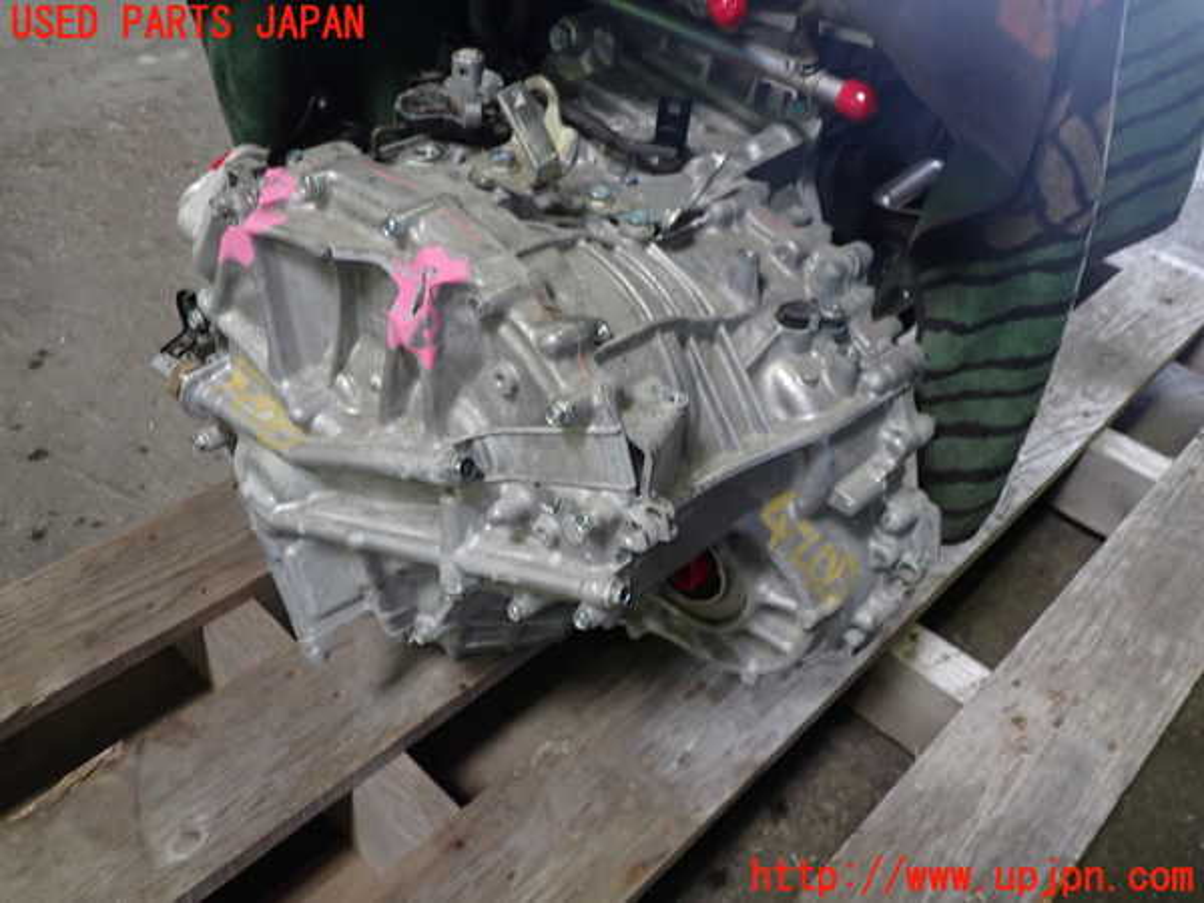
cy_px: 452
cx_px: 602
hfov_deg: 60.0
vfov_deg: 46.8
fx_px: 1043
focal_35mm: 30
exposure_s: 1/30
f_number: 2.3
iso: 200
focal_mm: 5.4
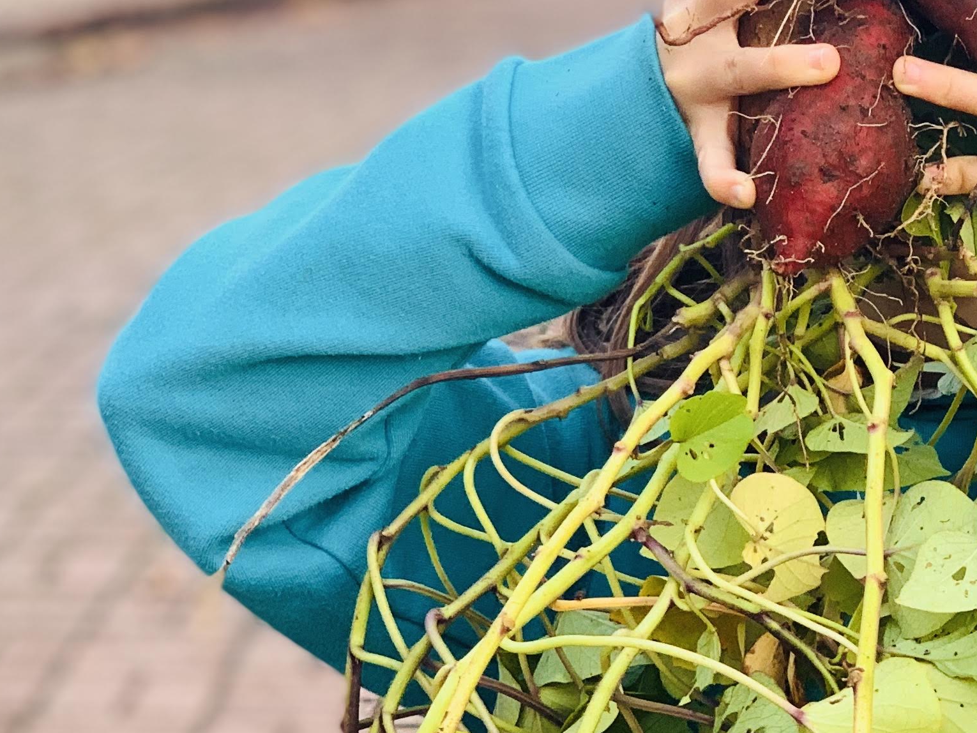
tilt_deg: -10.1
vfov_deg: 10.8
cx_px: 942
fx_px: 3867
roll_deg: -2.0
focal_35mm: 137
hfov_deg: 14.2
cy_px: 331
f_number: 2.4
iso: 64
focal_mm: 6
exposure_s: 1/122
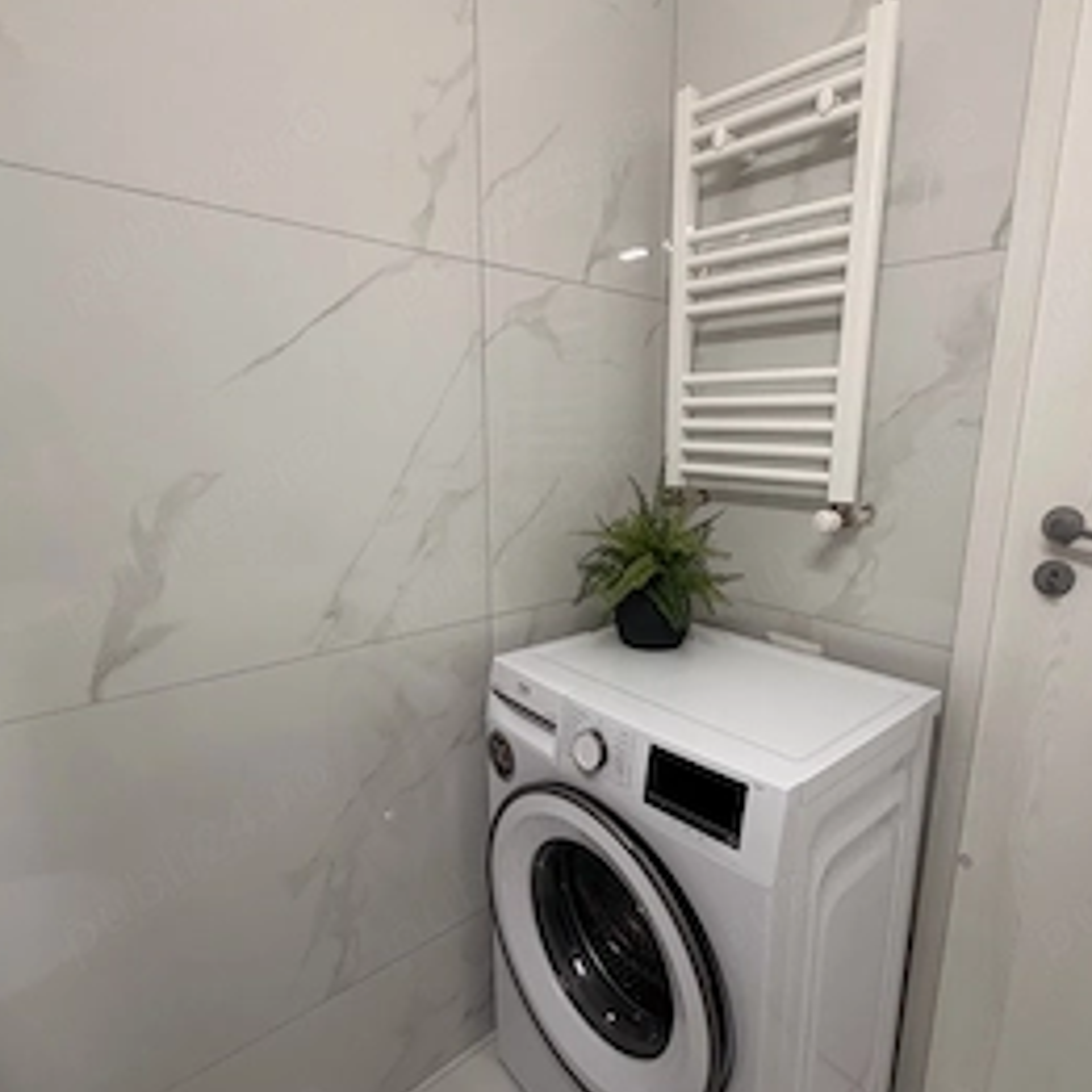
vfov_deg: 77.6
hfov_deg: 77.4
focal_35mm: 19
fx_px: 678
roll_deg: +0.1
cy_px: 582
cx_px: 602
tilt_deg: -12.2
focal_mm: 2.22
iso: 250
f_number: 2.2
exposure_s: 1/100
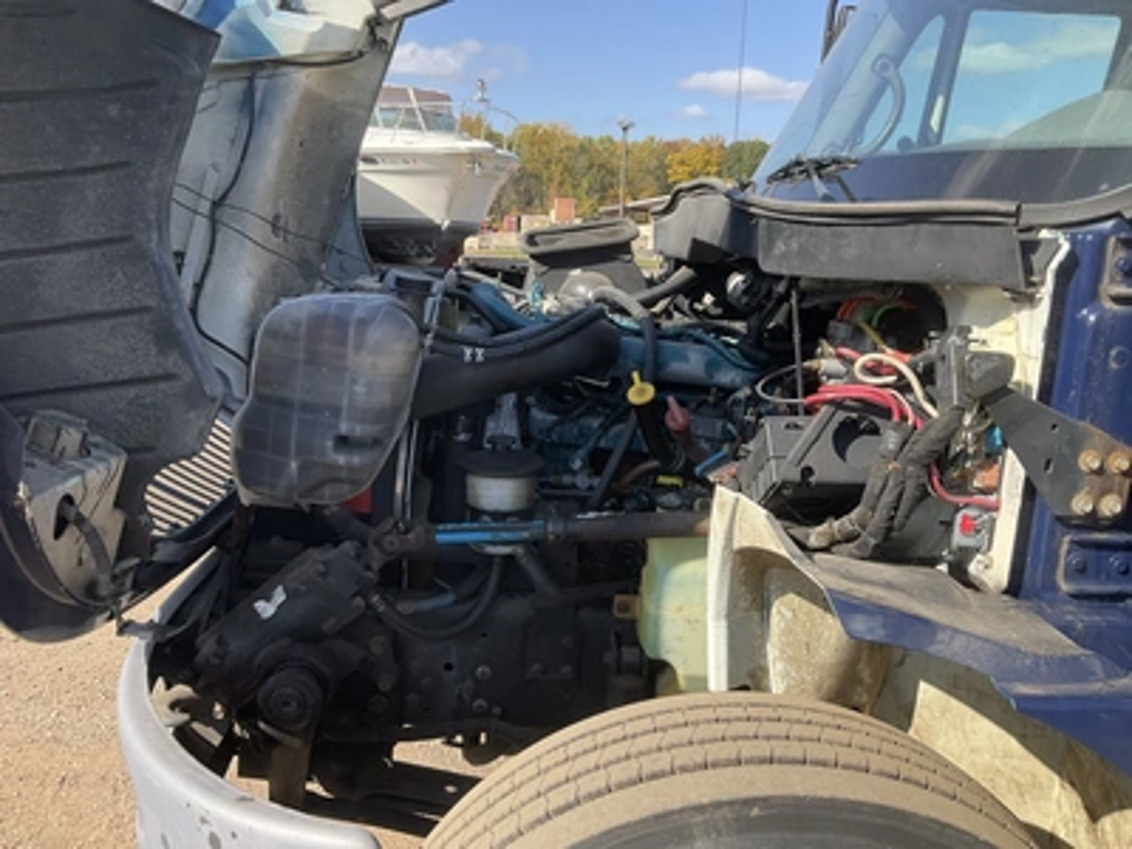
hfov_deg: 61.7
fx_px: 948
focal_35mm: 29
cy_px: 424
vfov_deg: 48.2
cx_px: 566
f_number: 1.8
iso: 25
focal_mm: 3
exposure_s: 1/709
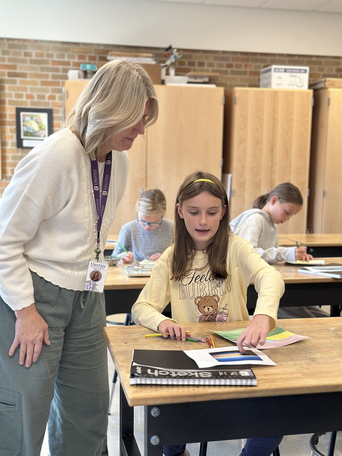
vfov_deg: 39.7
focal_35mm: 48
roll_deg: -1.5
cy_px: 228
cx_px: 171
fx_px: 632
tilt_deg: -5.6
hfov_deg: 30.3
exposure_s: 1/120
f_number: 1.78
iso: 200
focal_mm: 6.86
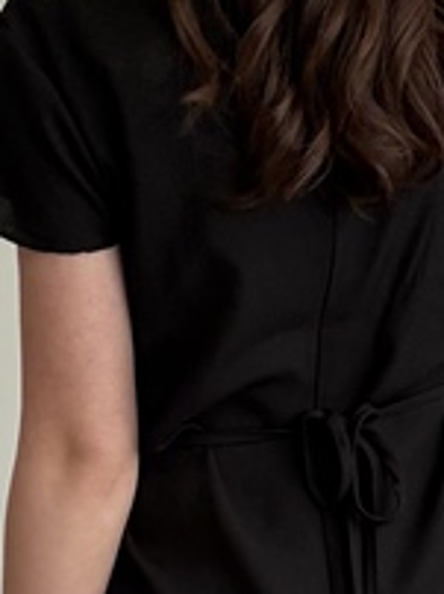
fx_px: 2211
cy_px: 303
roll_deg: +0.0
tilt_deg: -2.5
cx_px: 156
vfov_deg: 15.3
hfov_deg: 11.5
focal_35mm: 129
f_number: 1.6
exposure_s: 1/122
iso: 125
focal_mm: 5.96
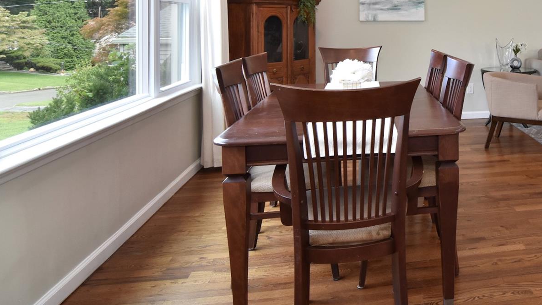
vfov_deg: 36.4
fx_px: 430
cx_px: 445
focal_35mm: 30
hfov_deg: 58.7
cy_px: 25
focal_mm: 11
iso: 640
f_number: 11
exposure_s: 1/50
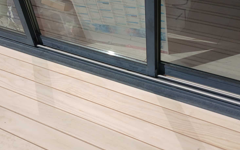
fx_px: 314
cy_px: 103
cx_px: 102
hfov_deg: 41.7
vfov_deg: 26.7
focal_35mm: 48
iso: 20
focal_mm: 3.98
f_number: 1.8
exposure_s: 1/1835
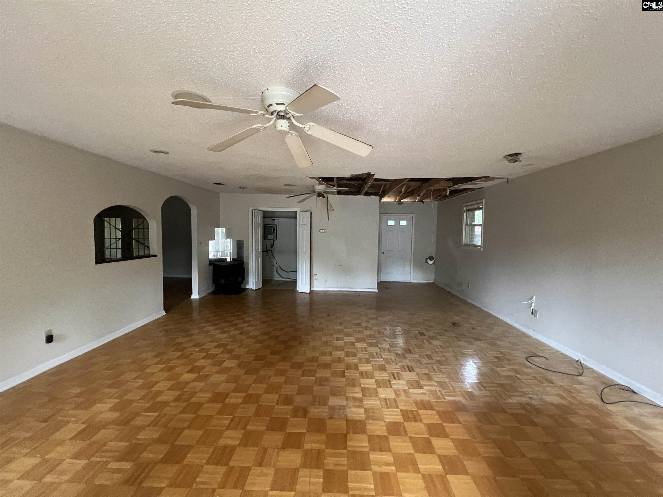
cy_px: 248
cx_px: 332
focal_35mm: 13
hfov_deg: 106.2
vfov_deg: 89.9
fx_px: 249
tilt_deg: -2.9
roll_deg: +0.2
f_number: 1.8
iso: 320
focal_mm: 1.57
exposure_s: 1/60
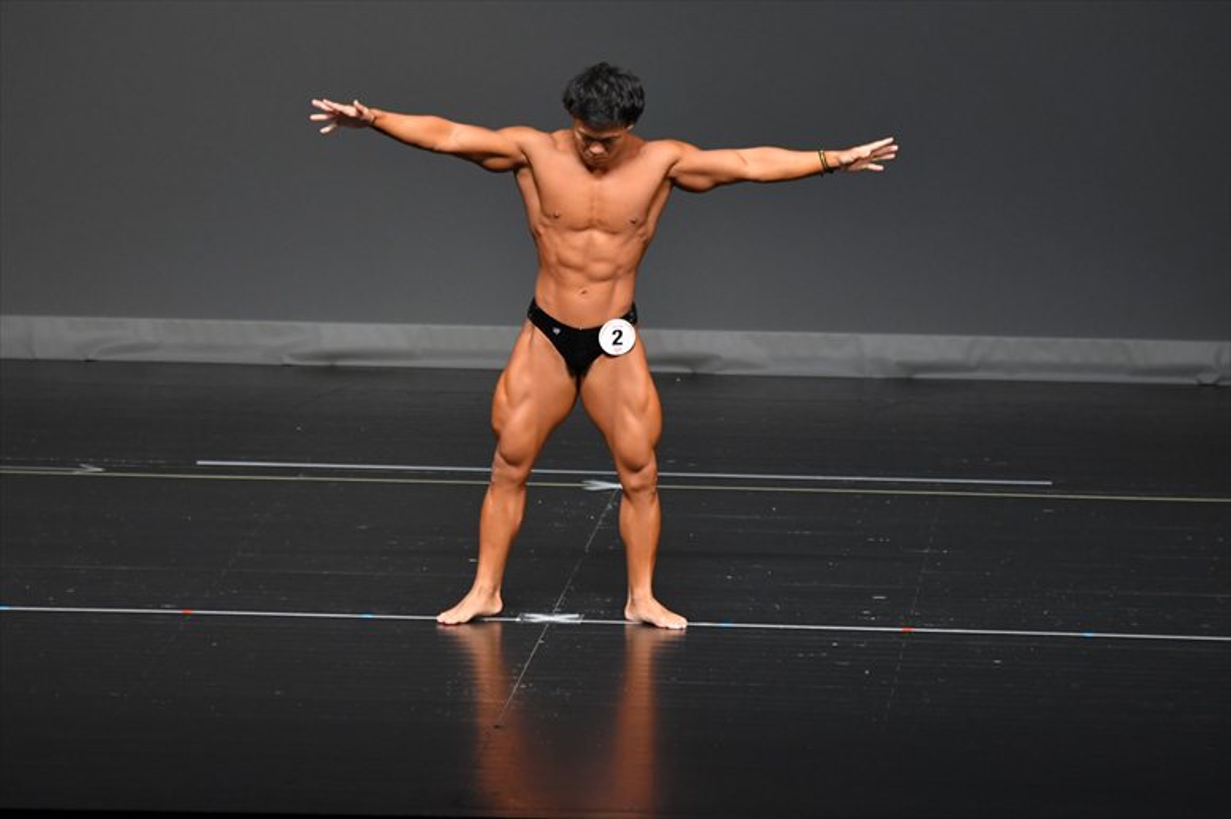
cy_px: 410
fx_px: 10766
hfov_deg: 6.5
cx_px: 616
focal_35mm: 315
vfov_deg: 4.4
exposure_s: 1/400
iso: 2500
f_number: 5.6
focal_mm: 210
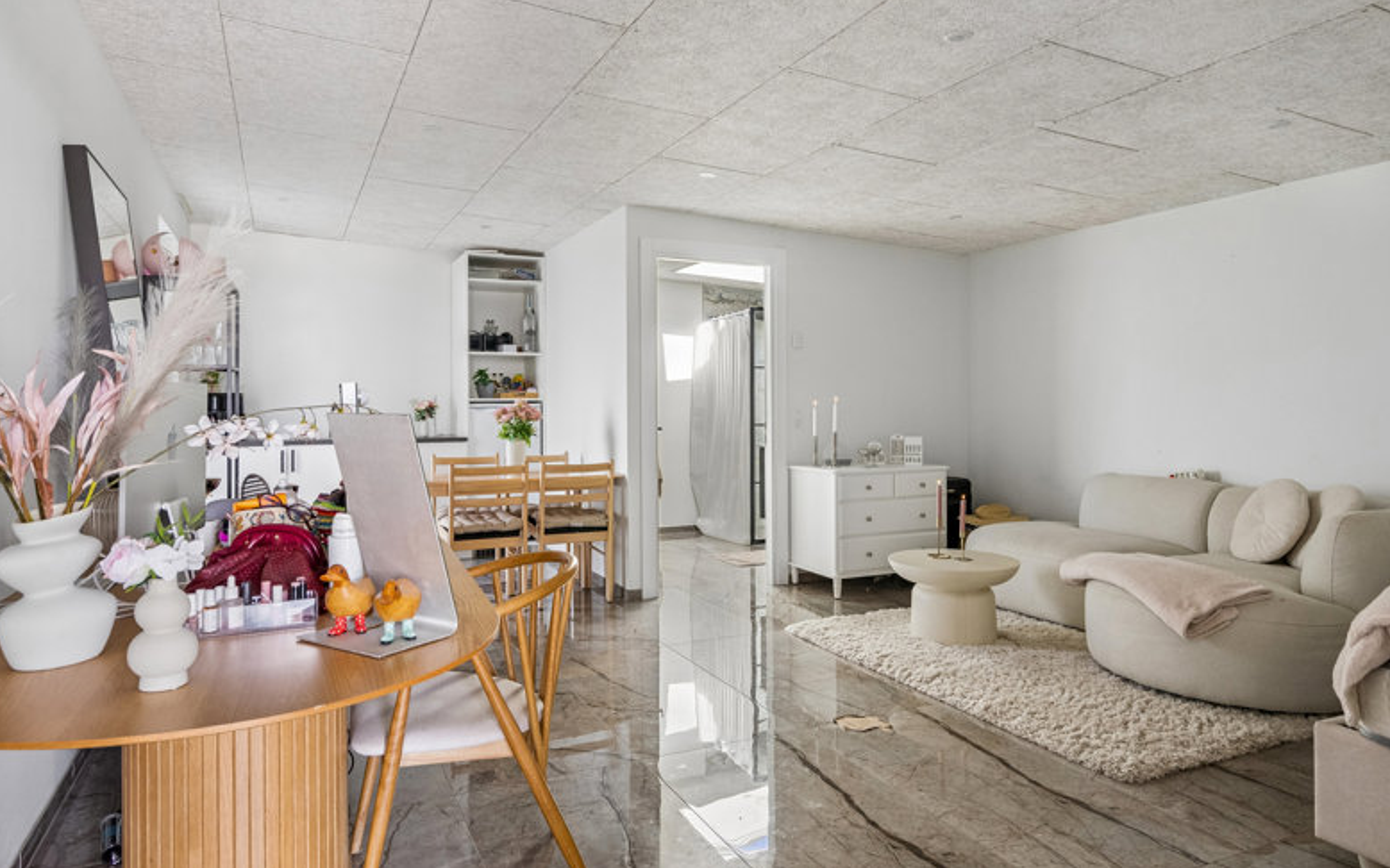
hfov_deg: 79.7
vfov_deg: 55.0
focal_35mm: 22
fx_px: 833
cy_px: 397
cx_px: 693
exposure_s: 1/60
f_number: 7.1
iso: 1000
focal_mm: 21
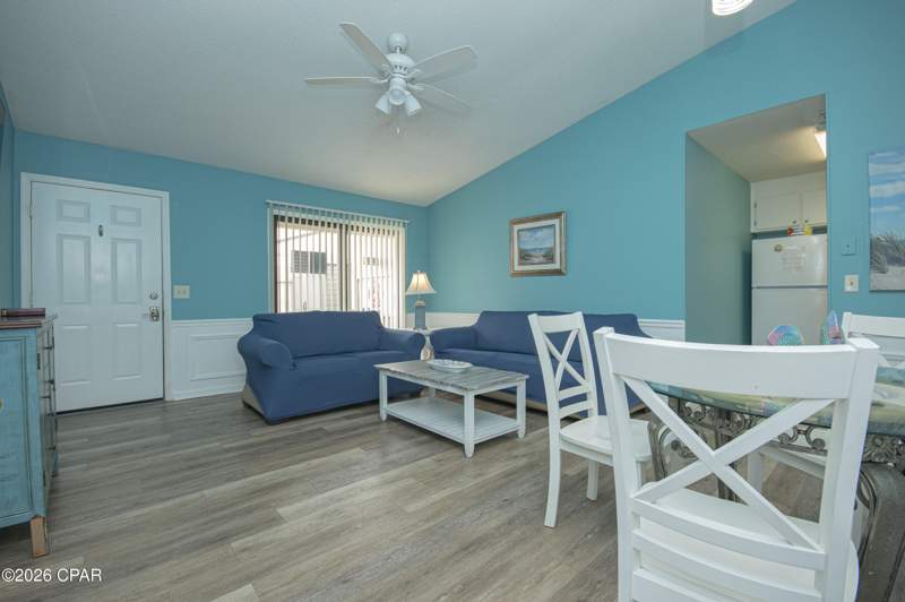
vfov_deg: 77.2
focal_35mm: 15
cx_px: 452
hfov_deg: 100.4
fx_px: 377
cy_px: 301
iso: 400
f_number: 8
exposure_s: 1/25
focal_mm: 10
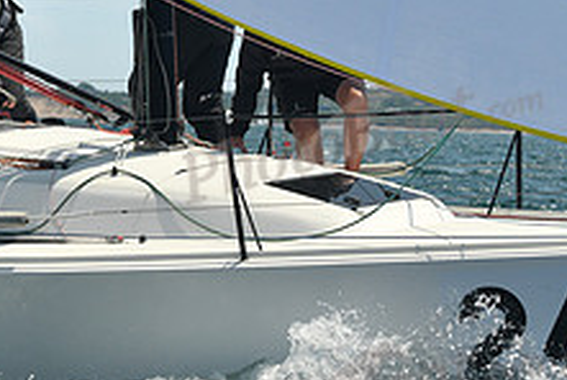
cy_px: 40
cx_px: 51
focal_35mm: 262
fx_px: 4132
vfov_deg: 5.3
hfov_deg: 7.8
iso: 320
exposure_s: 1/640
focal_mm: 100
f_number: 8
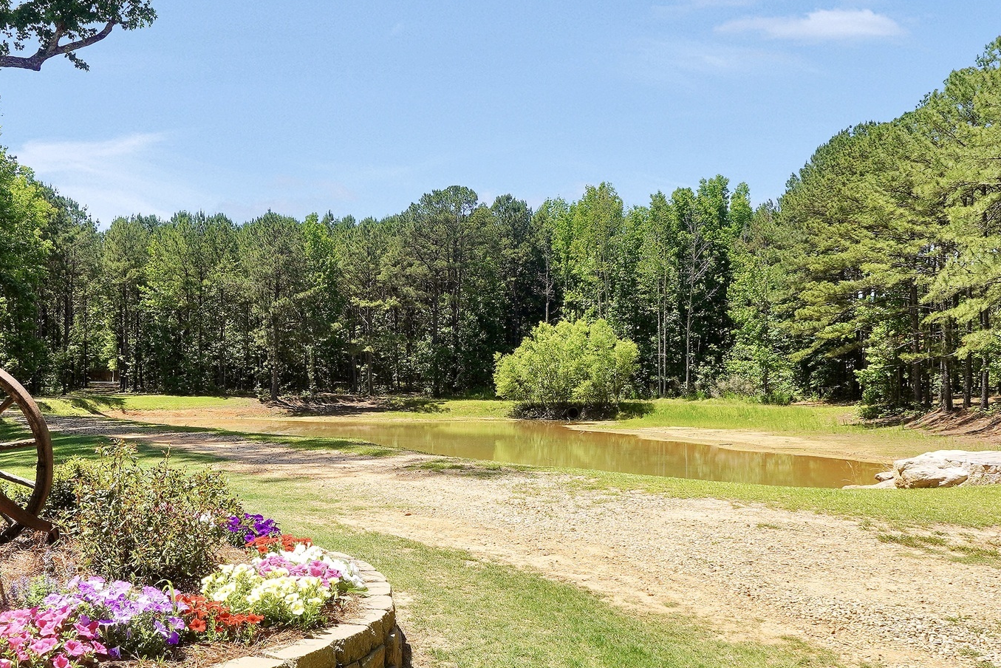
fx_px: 993
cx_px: 385
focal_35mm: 36
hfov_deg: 53.0
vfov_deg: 37.0
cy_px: 398
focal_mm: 10.5
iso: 100
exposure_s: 1/125
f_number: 9
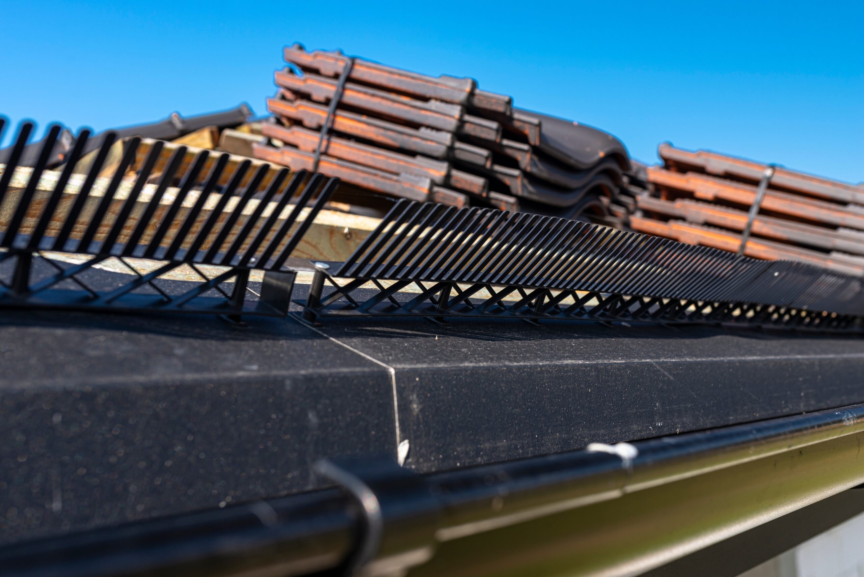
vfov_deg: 37.9
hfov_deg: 54.4
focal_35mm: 35
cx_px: 432
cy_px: 288
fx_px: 840
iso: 200
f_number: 6.3
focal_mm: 35
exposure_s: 1/100
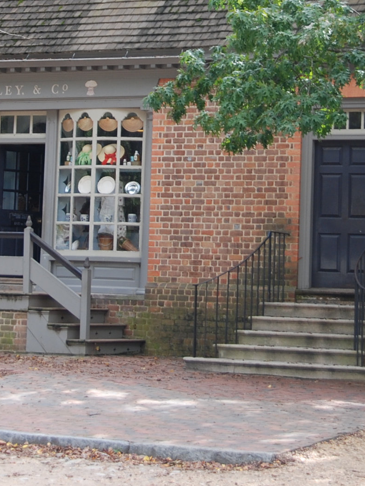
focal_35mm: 139
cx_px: 205
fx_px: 1958
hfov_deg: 10.7
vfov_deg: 14.0
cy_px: 46
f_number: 4.5
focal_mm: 35
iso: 125
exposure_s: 1/180
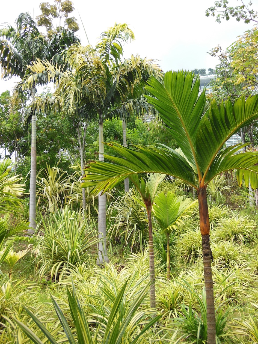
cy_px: 172
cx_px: 129
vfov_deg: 42.1
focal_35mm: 45
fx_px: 447
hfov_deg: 32.2
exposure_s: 1/320
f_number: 4.4
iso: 125
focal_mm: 8
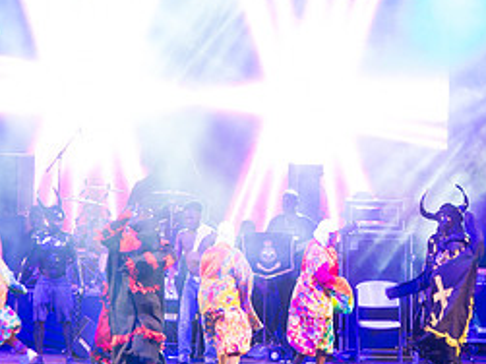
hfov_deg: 5.1
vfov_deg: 3.8
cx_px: 391
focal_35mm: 389
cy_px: 207
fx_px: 5459
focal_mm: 175
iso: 2500
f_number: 5.6
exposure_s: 1/60
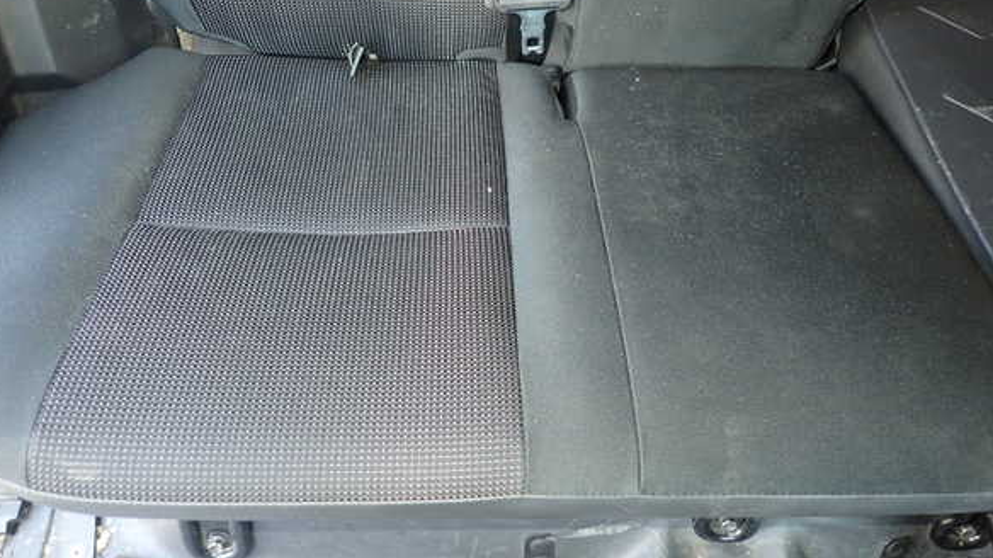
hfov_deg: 67.9
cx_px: 498
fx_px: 737
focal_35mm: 28
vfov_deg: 41.3
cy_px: 235
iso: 200
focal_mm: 4.5
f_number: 2
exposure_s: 1/40
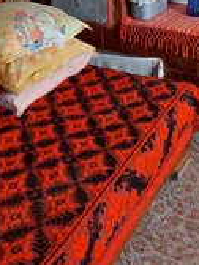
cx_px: 92
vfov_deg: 30.9
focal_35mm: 57
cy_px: -11
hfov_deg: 25.7
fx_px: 437
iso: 500
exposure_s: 1/25
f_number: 1.8
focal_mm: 5.23
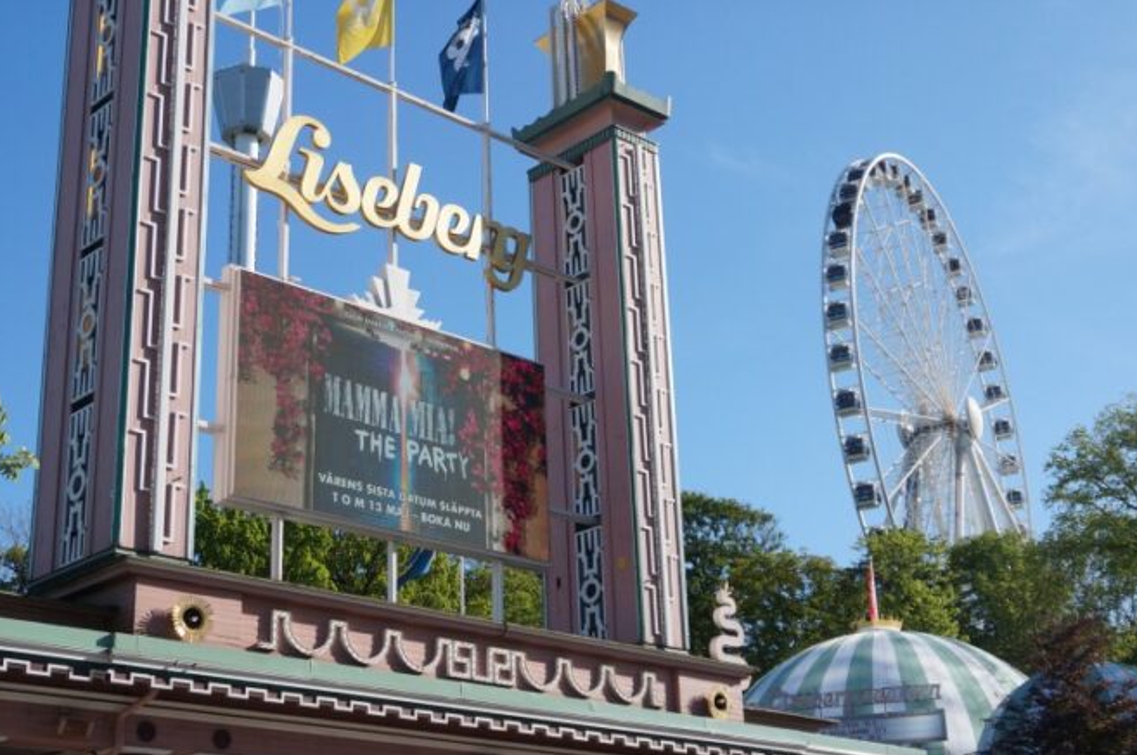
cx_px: 526
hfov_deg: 37.0
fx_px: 1696
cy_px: 421
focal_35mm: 54
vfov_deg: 25.1
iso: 320
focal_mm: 23
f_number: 4
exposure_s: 1/4000
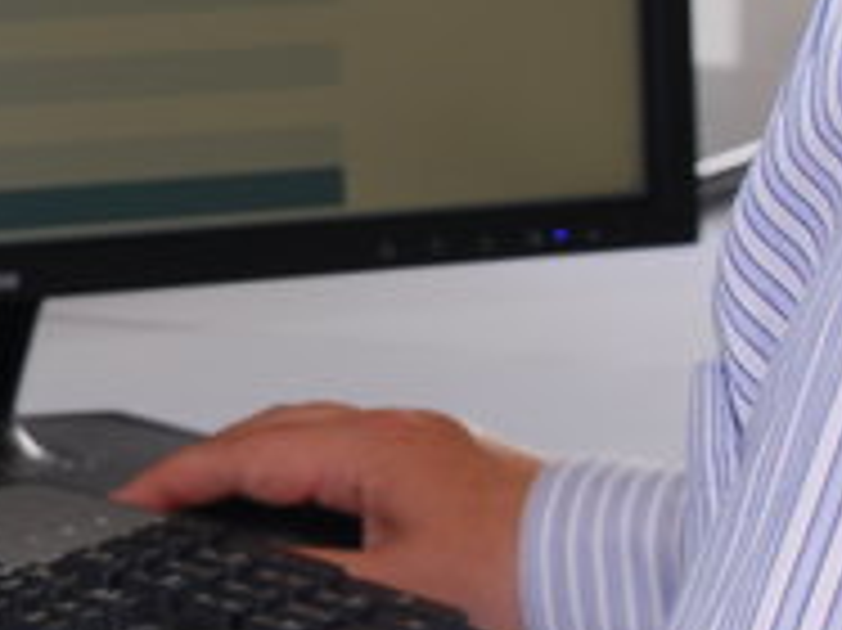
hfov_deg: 8.2
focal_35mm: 237
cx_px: -468
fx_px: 5761
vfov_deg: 6.3
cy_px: 86
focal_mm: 32
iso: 100
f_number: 4.5
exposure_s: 1/60
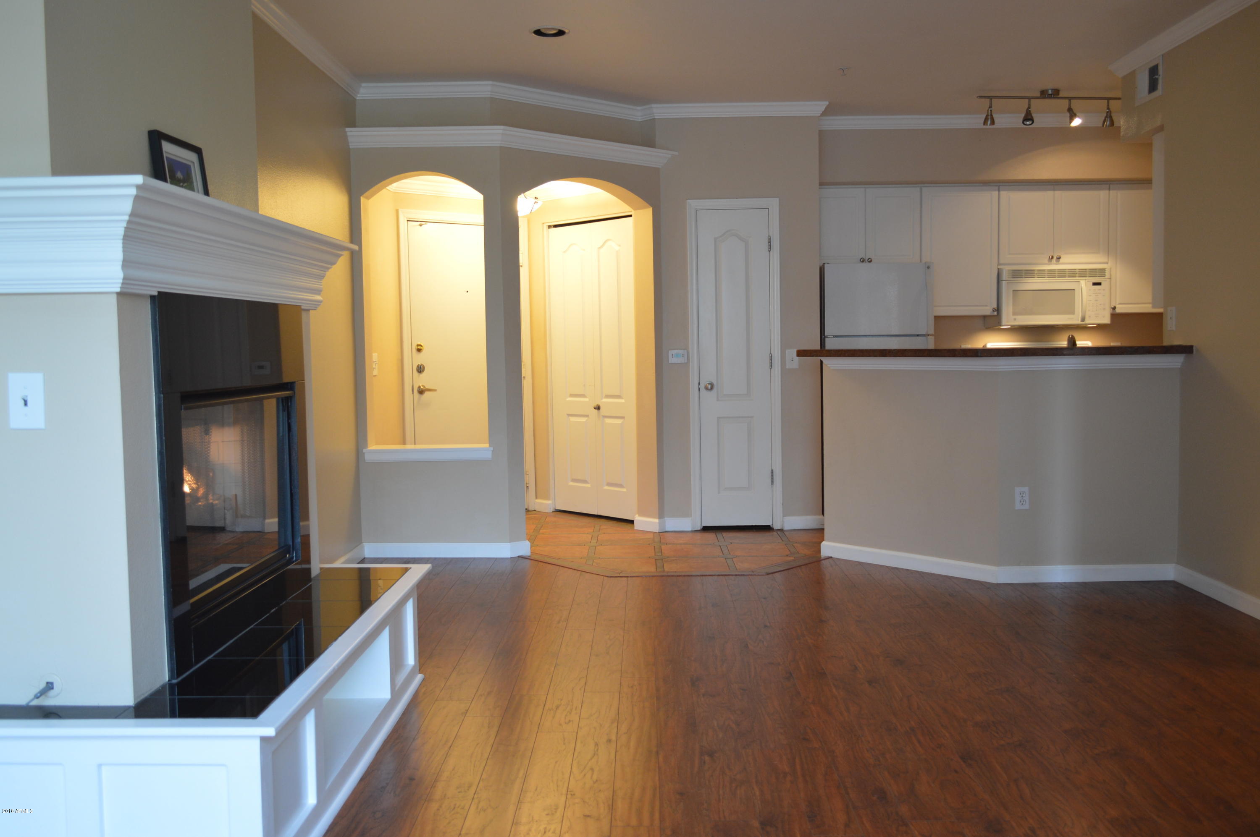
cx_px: 630
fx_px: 1049
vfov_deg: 43.5
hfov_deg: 62.0
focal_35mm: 30
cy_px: 418
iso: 400
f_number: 3.8
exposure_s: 1/20
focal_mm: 20
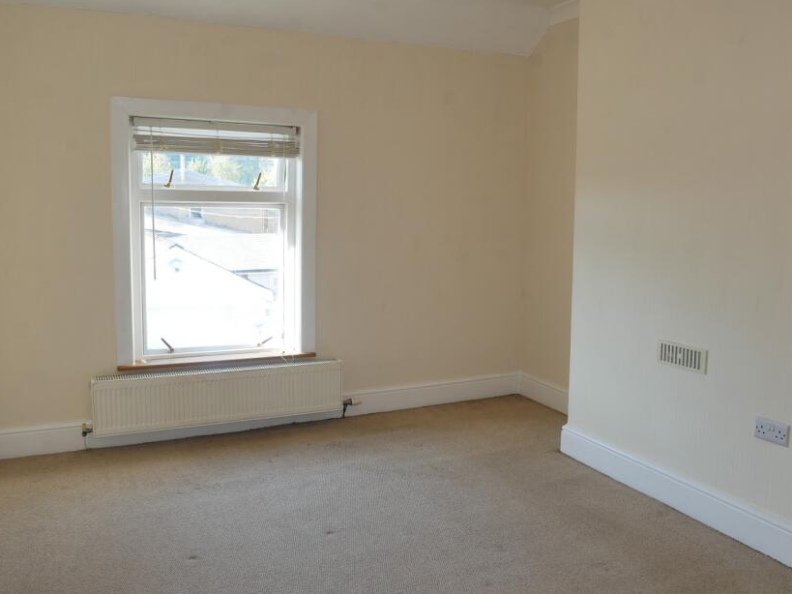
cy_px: 296
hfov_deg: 59.9
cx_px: 423
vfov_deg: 46.8
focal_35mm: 30
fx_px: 686
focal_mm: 12
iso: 250
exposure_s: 1/50
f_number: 5
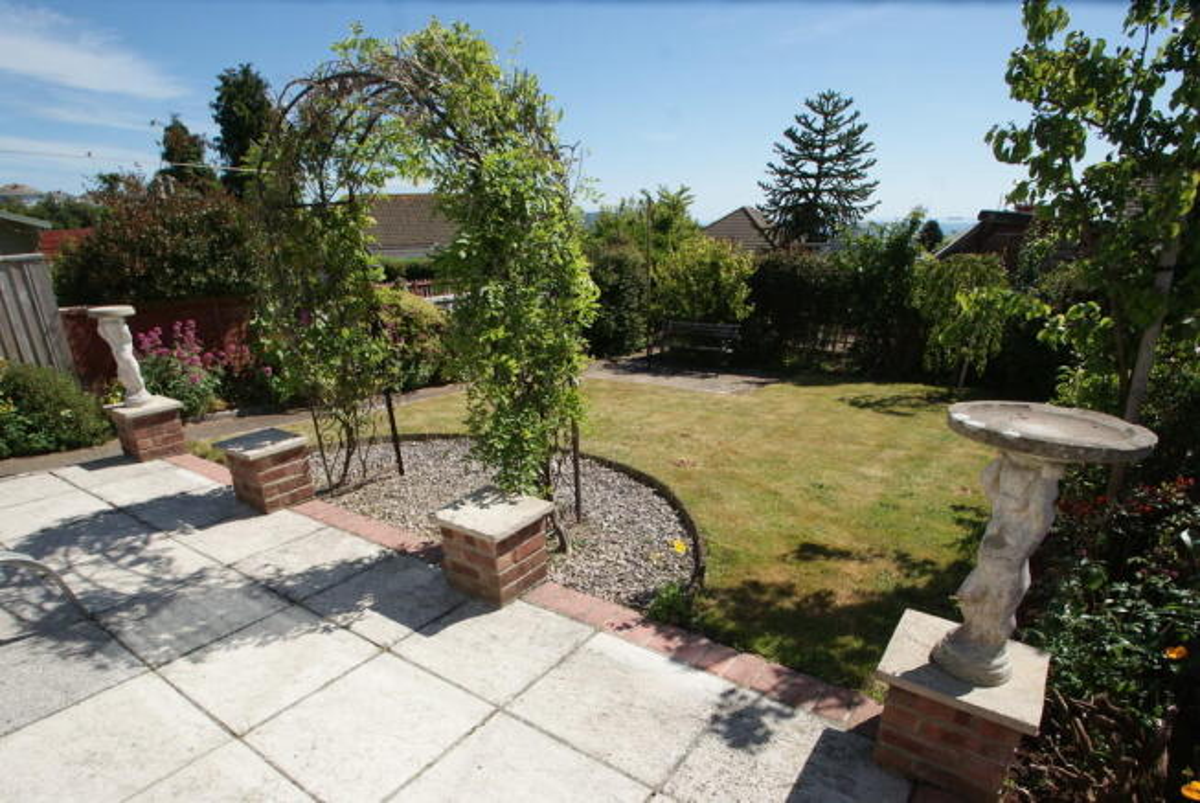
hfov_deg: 89.9
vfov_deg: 67.5
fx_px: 601
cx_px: 600
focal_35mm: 18
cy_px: 402
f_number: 10
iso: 100
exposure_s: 1/160
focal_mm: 12
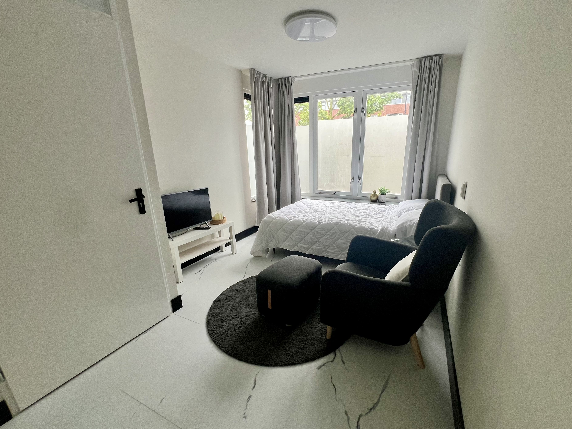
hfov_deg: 101.9
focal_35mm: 14
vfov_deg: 85.6
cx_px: 307
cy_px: 221
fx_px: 231
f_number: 1.8
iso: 64
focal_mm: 1.57
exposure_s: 1/99
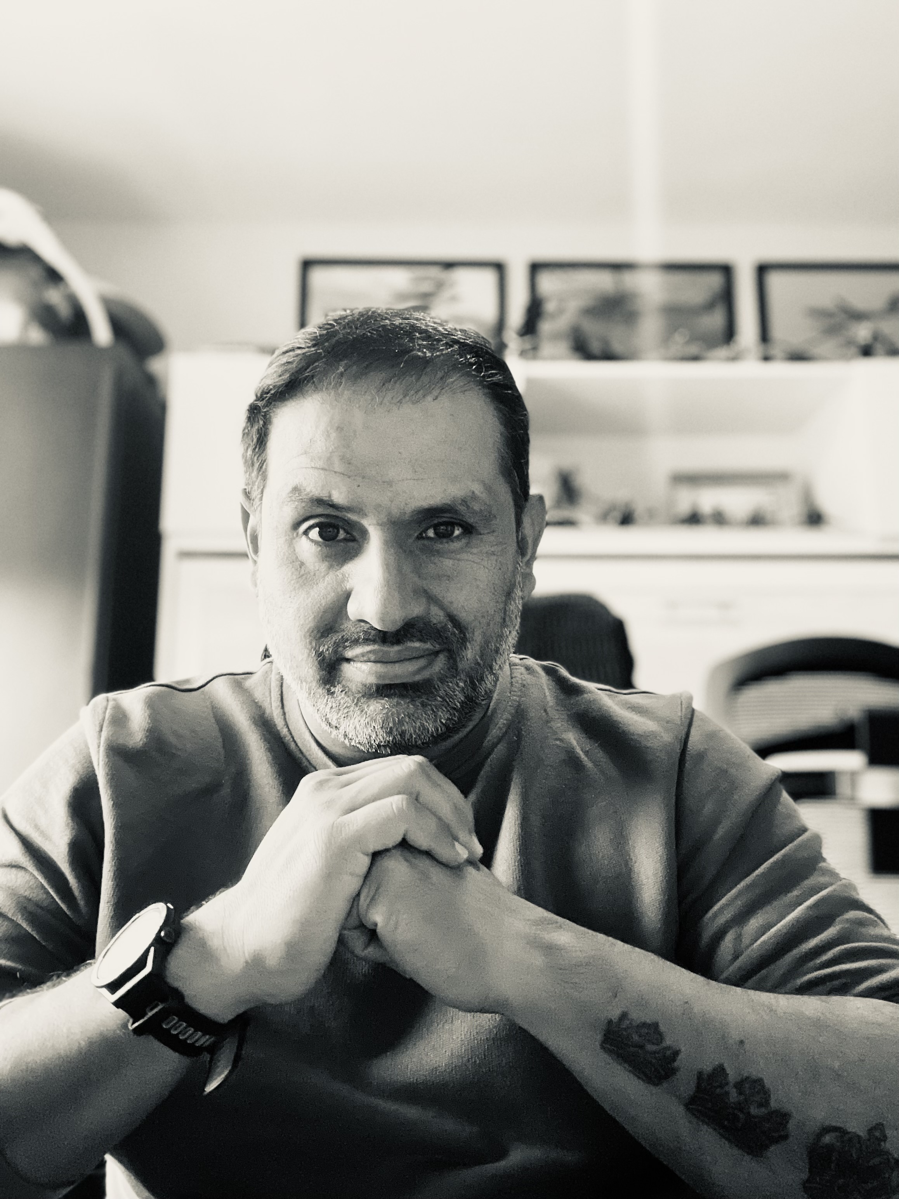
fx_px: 1039
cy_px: 600
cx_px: 450
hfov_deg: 46.8
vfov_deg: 60.0
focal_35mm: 30
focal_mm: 2.71
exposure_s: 1/34
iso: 400
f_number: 2.2
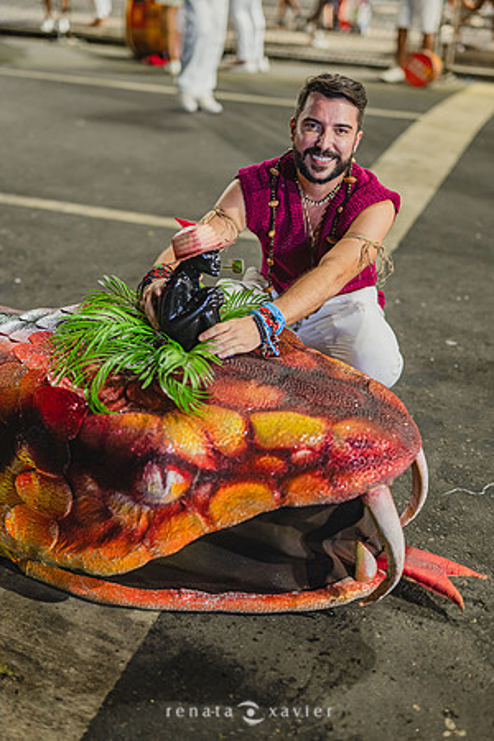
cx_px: 247
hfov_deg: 27.0
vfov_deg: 39.6
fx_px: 1029
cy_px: 370
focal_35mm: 50
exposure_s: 1/400
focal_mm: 50
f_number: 1.6
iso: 1600
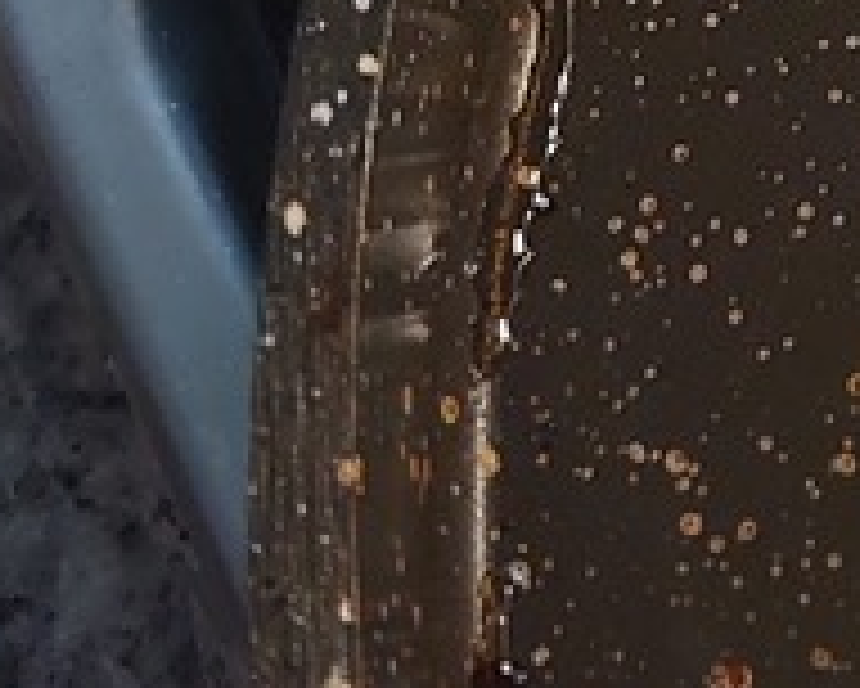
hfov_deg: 12.9
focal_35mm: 141
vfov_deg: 10.1
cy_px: -706
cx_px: 1315
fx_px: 3591
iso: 125
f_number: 1.8
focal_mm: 4.6
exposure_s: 1/25
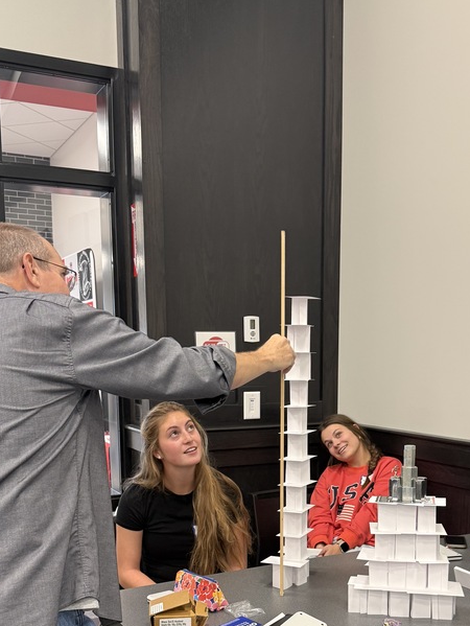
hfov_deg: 35.0
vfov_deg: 44.3
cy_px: 465
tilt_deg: -9.0
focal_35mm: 41
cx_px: 284
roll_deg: -0.2
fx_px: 741
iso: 200
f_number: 1.78
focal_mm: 6.76
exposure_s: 1/60
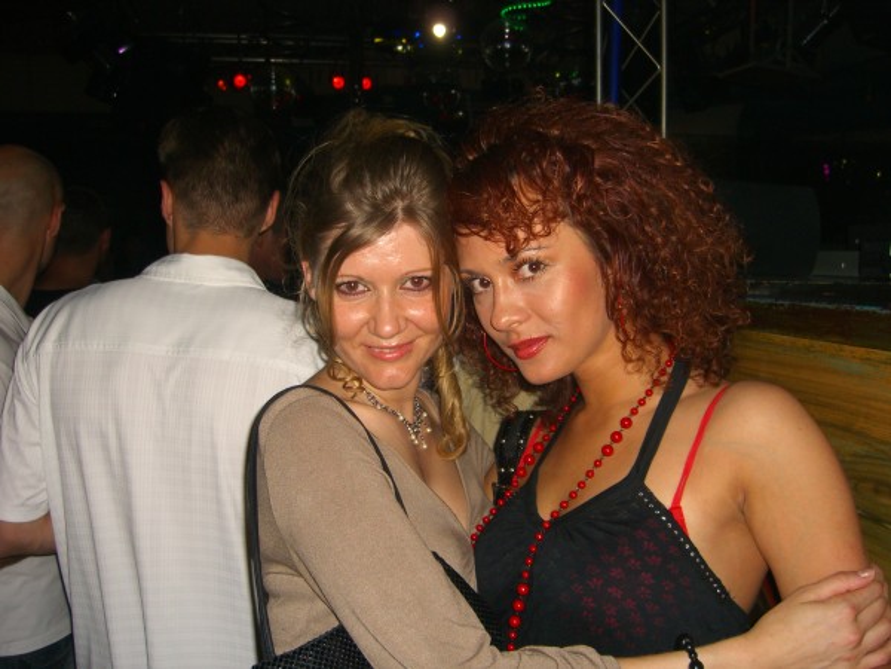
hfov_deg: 49.0
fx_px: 978
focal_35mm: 38
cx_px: 446
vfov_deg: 37.7
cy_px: 334
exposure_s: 1/60
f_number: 2.8
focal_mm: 7.9
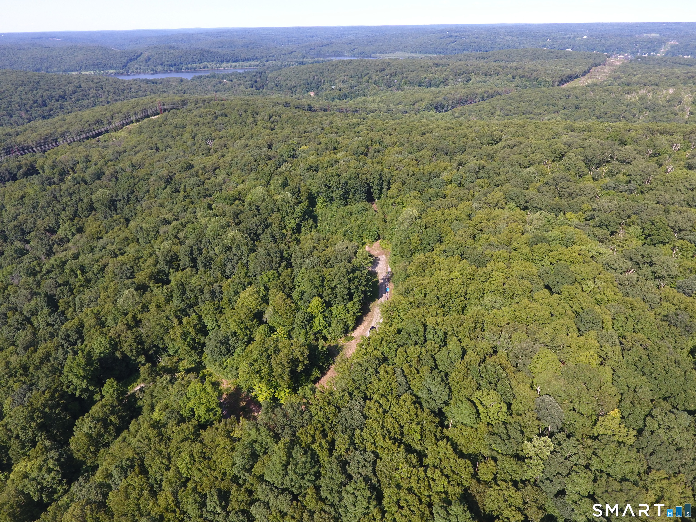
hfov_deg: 81.7
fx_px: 402
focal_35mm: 20
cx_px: 348
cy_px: 261
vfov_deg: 66.0
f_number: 2.8
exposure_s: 1/347
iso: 100
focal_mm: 3.61
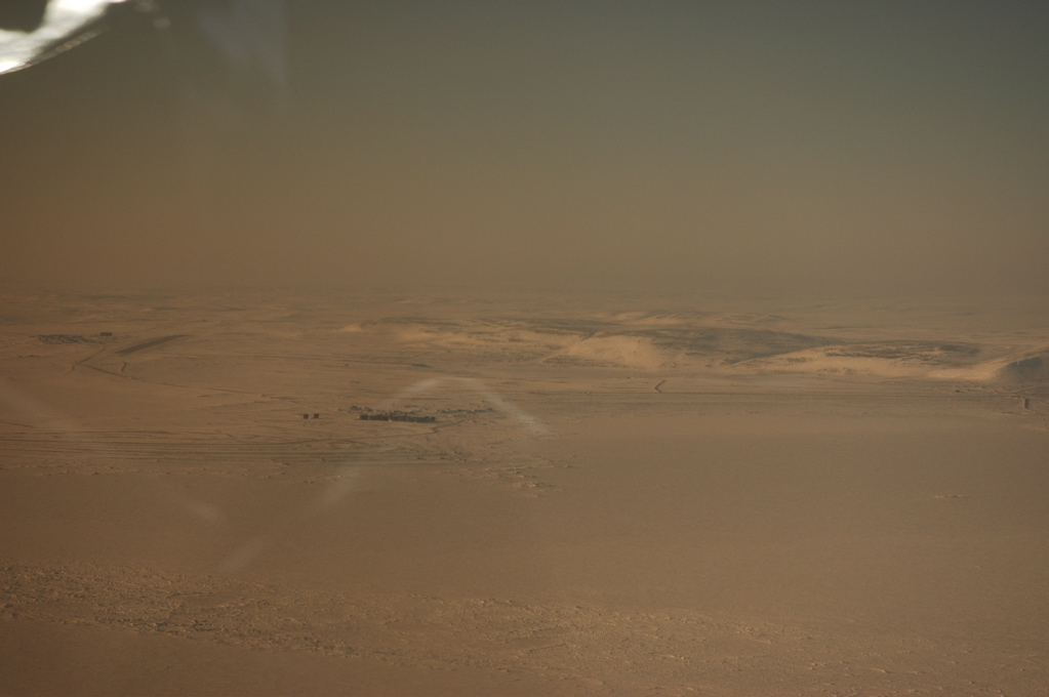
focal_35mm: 78
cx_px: 524
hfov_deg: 26.0
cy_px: 348
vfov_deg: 17.5
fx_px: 2271
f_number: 6.3
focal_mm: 52
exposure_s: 1/125
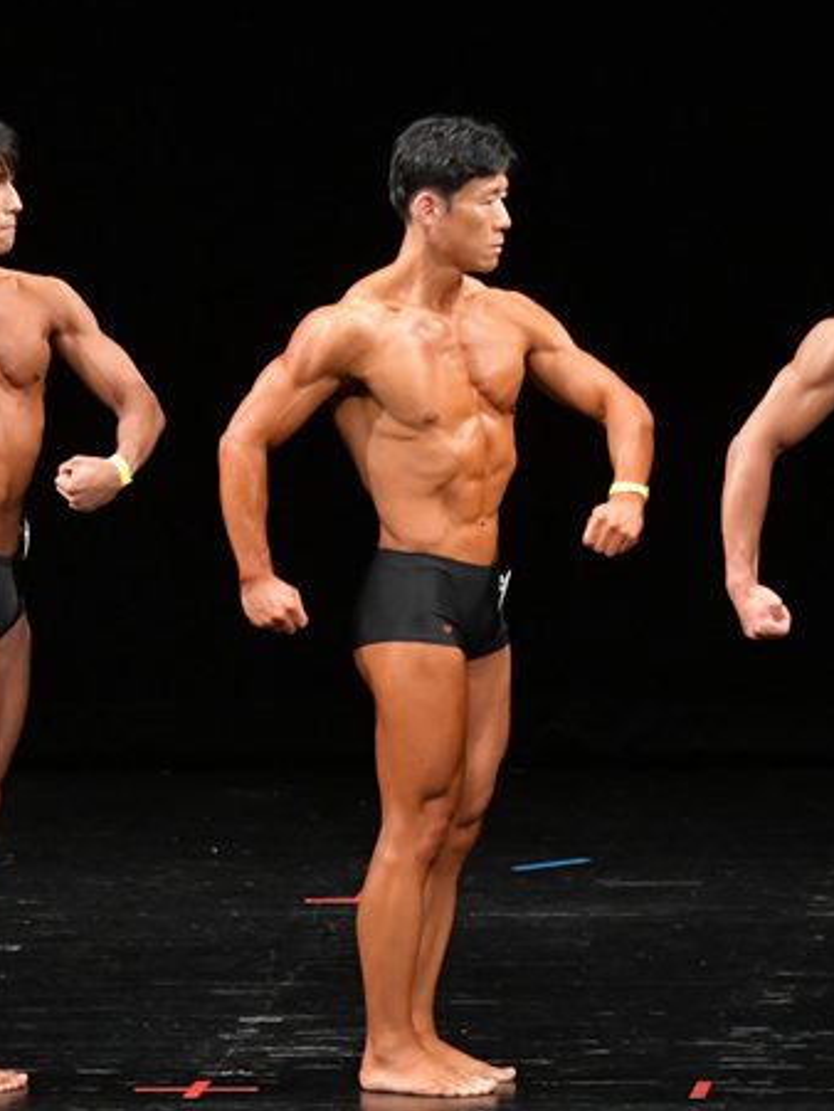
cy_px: 546
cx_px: 263
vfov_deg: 4.7
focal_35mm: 422
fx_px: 13543
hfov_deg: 3.5
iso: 3200
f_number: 5.6
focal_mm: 170
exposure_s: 1/400
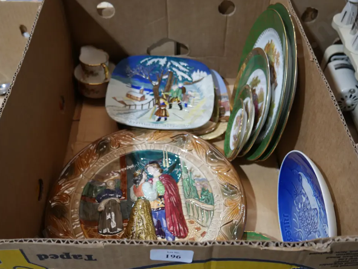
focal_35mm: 35
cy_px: 133
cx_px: 186
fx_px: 362
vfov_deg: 40.7
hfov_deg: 52.6
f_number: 3.6
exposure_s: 1/60
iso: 320
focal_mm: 16
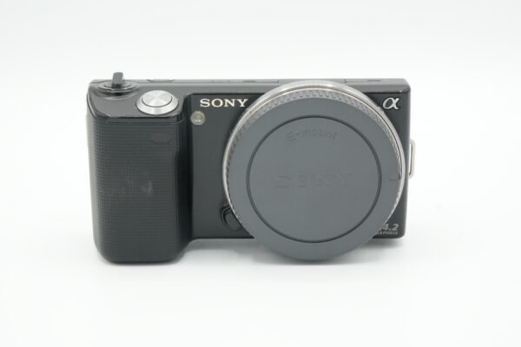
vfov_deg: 16.6
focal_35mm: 82
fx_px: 1194
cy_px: 174
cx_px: 260
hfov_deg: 24.6
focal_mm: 55
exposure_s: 1/100
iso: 640
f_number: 13
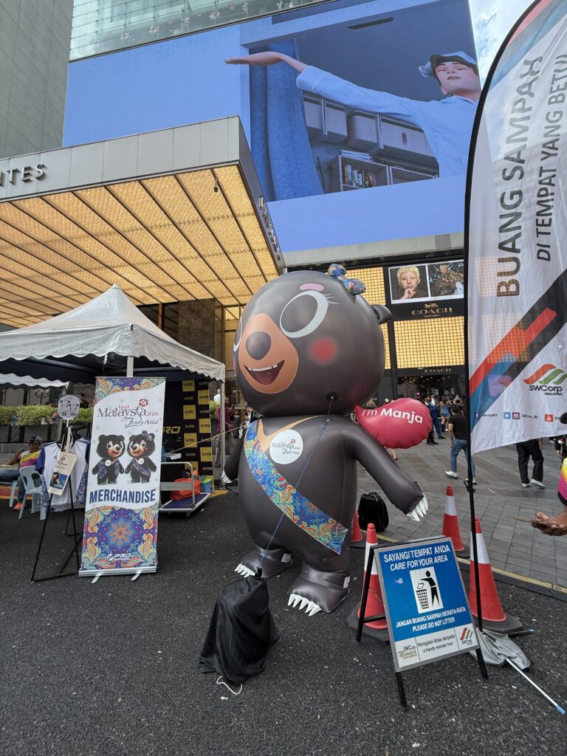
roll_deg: -1.1
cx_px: 284
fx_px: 306
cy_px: 378
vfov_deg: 102.1
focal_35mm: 14
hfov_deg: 85.7
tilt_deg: +10.6
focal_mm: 2.22
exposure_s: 1/99
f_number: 2.2
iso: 50
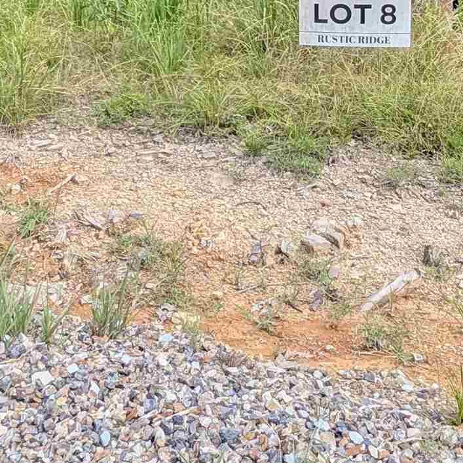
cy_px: 21
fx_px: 696
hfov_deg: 36.4
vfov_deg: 34.1
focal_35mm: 46
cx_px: 305
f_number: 1.7
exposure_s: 1/1362
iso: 52
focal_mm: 2.02
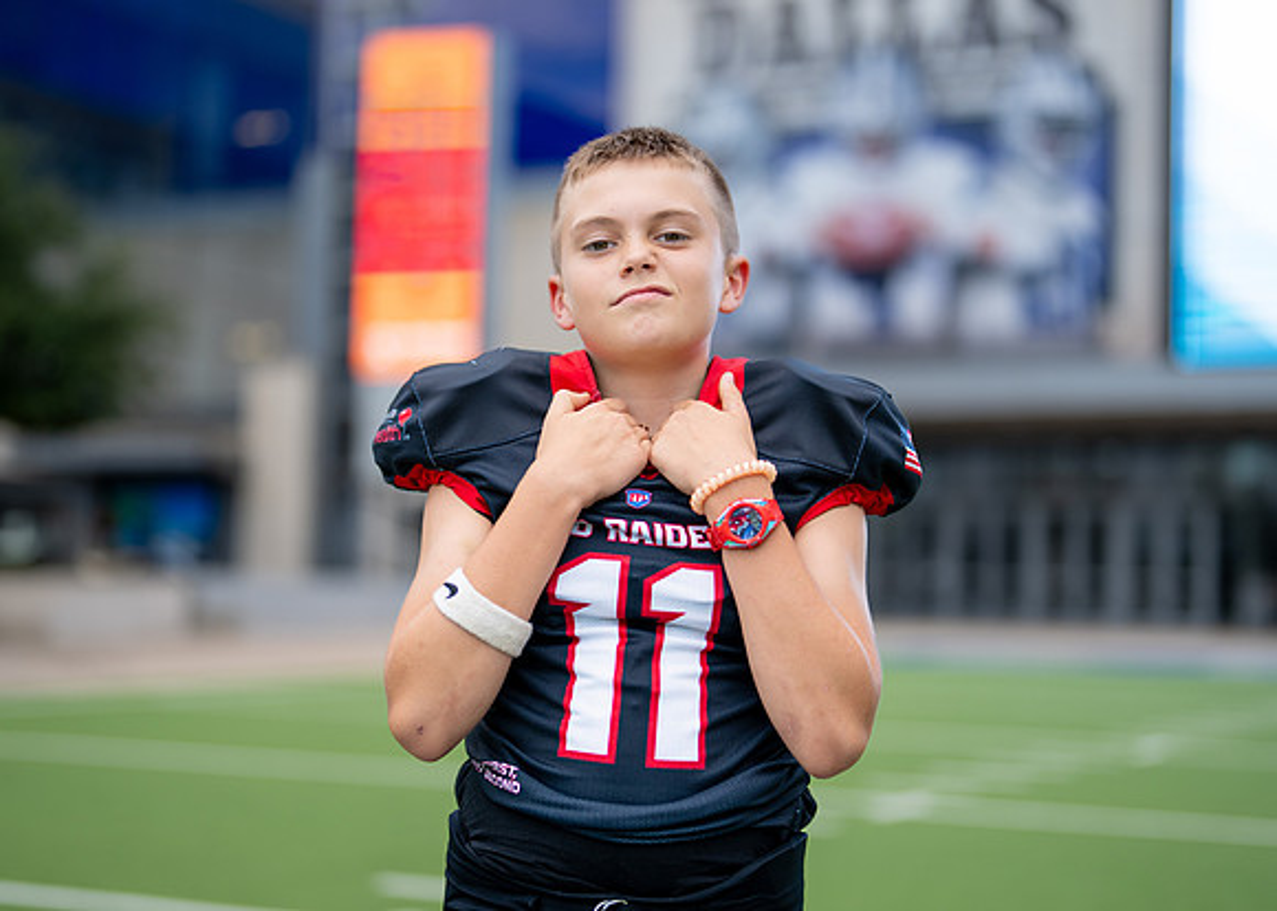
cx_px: 650
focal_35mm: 64
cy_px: 422
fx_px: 2335
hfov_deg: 30.6
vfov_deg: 22.1
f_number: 1.2
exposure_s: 1/1600
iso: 100
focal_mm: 50
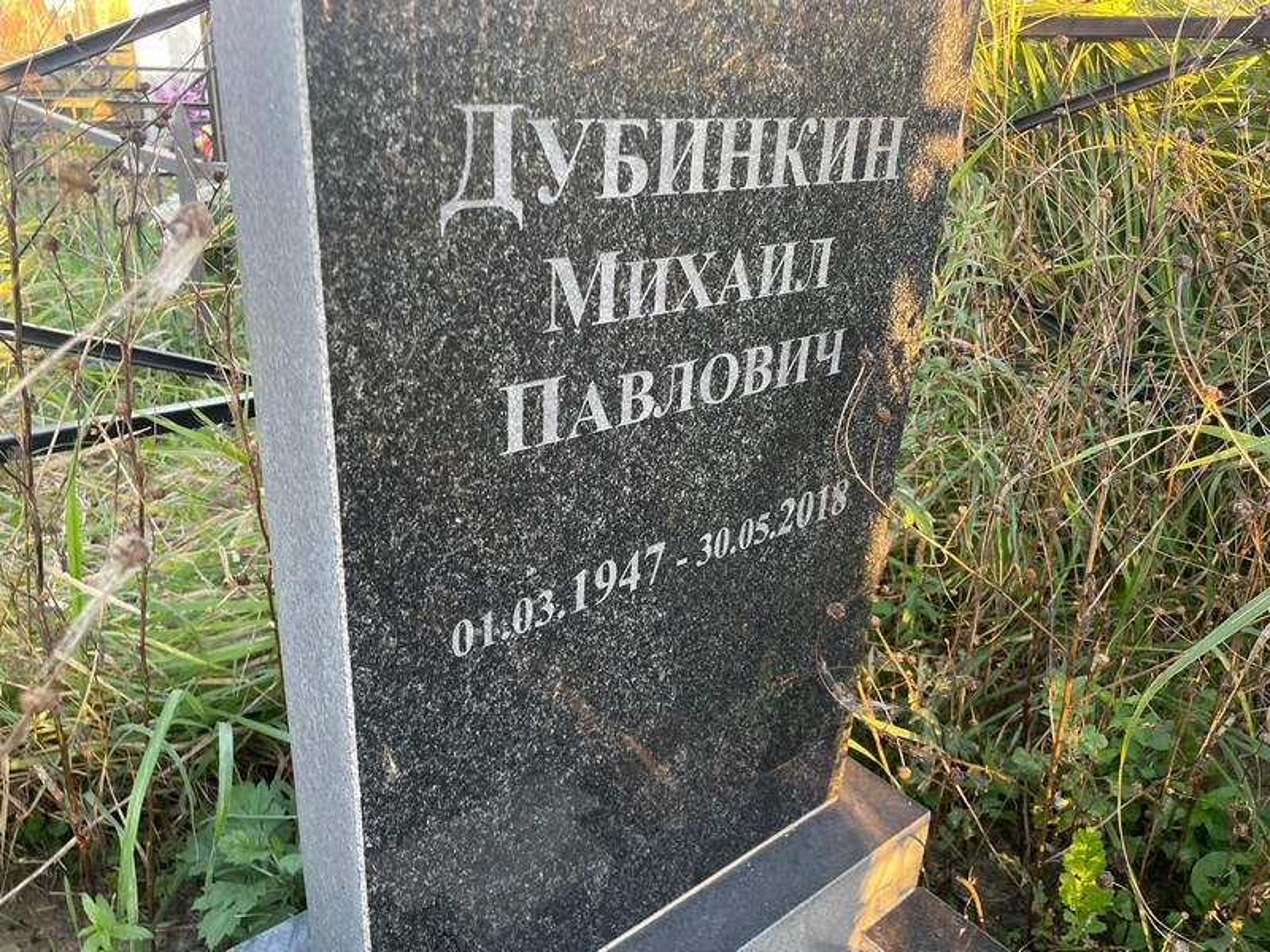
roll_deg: -2.6
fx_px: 954
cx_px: 635
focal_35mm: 26
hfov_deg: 67.3
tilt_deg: -23.6
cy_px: 476
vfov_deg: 53.1
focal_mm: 4.2
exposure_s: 1/121
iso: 100
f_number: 1.6
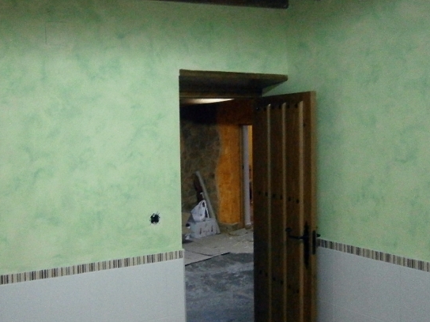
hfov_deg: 43.7
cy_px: 146
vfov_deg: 33.6
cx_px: 180
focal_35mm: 43
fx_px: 534
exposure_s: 1/40
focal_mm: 4.7
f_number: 2.8
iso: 800
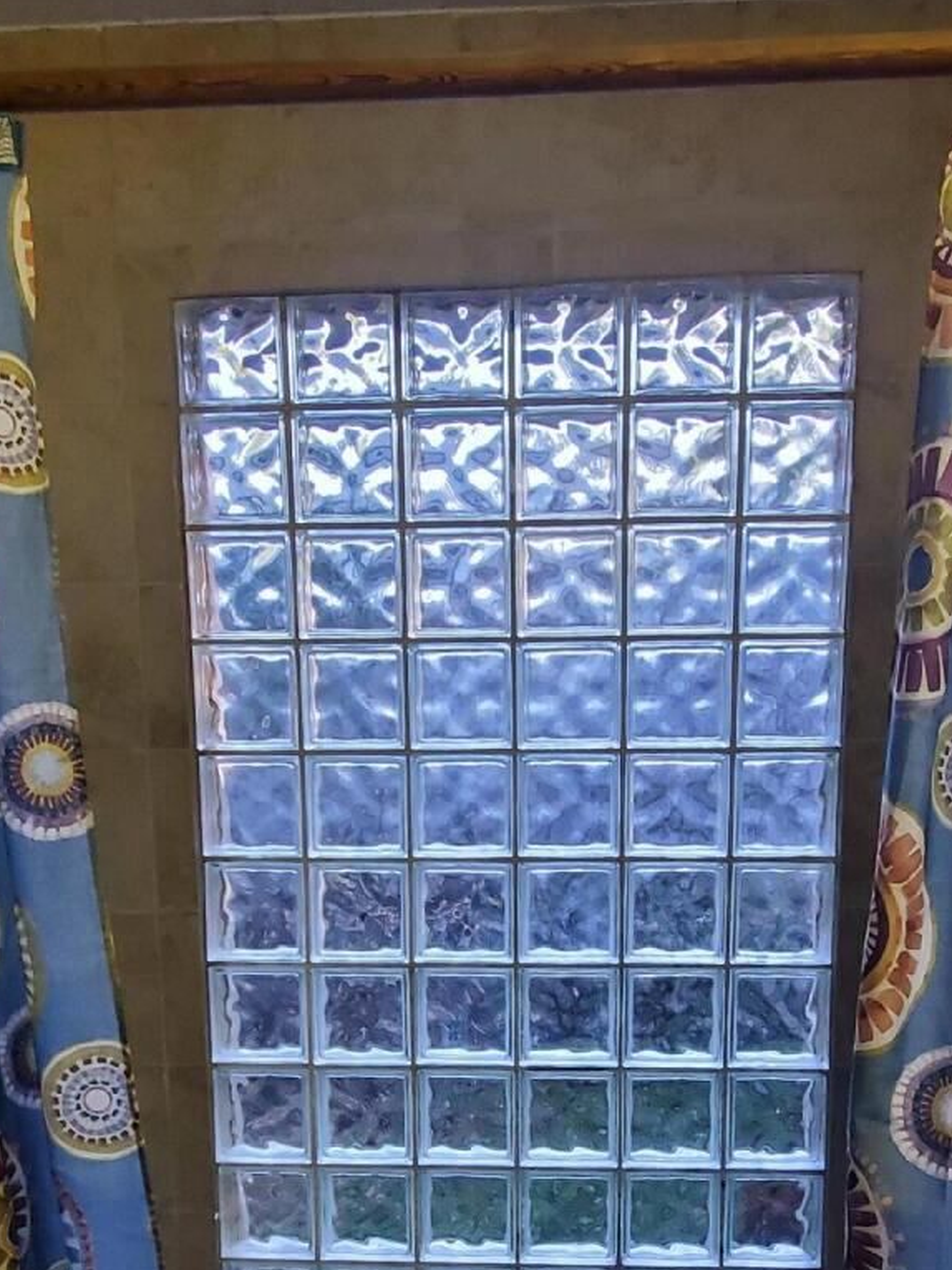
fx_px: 1246
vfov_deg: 51.3
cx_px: 534
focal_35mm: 34
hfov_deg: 41.7
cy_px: 974
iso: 160
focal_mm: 1.8
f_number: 2.2
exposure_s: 1/59
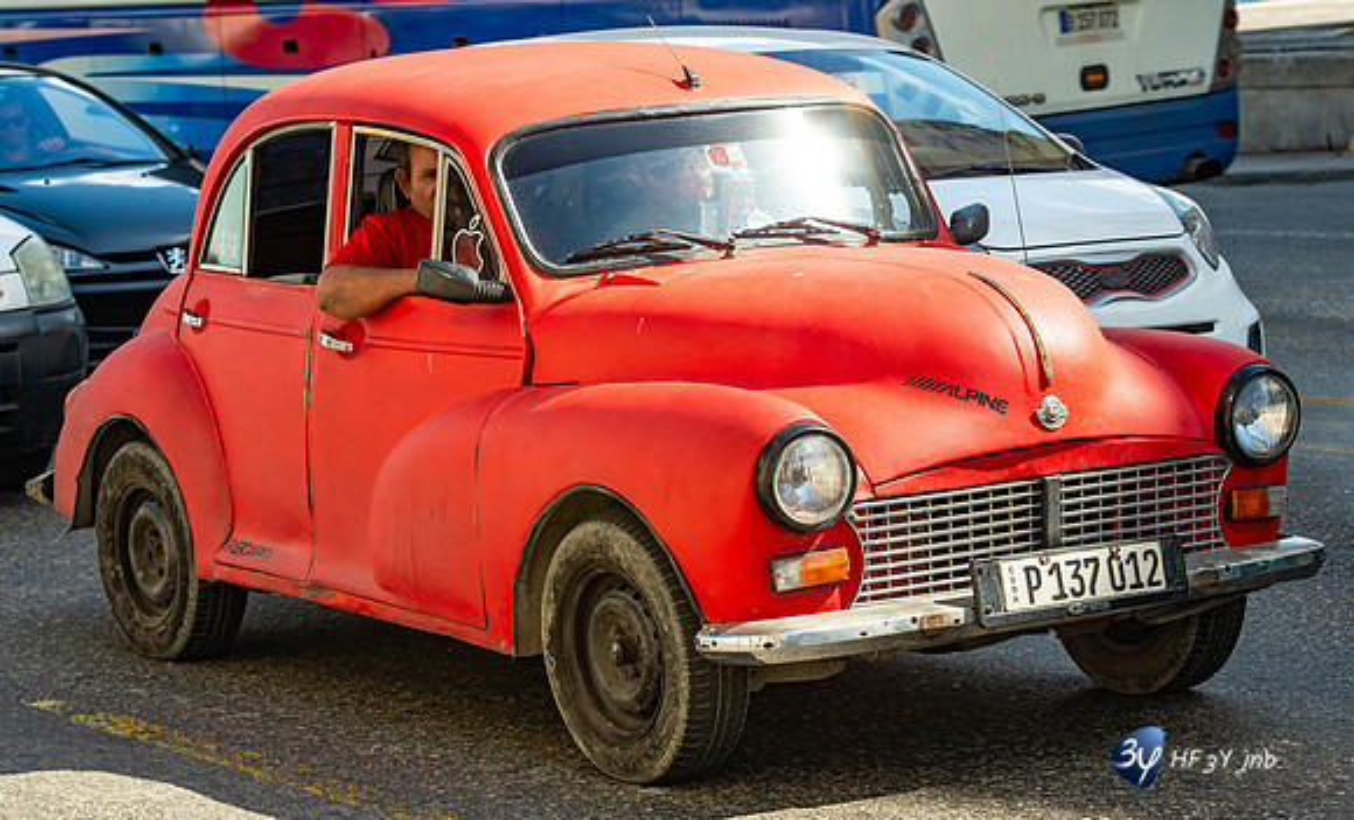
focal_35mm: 110
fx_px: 4021
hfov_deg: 19.1
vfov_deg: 11.6
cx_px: 693
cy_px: 331
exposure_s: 1/250
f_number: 8
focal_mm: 95
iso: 100
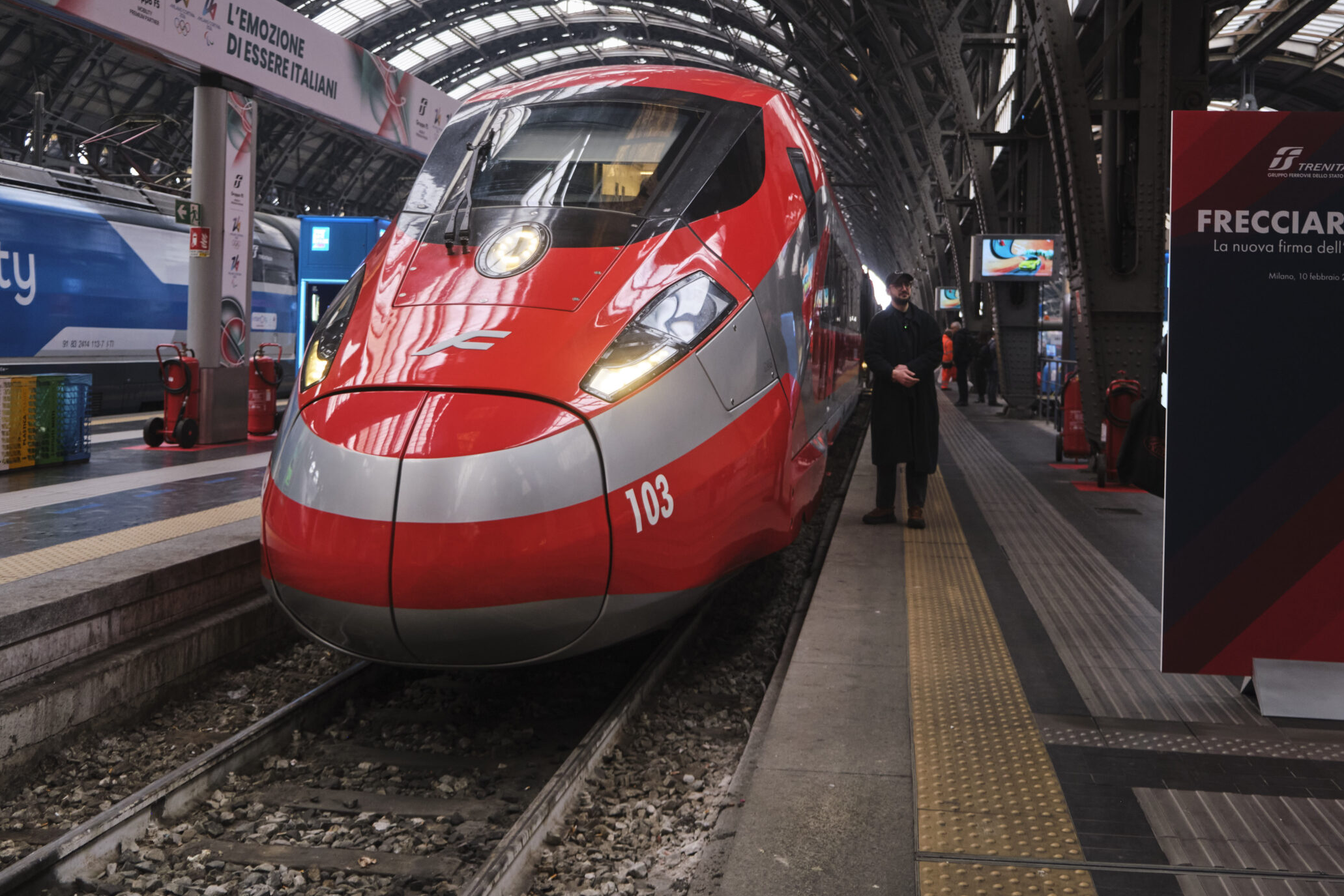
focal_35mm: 36
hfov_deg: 53.1
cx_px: 714
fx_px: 1344
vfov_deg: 36.8
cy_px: 362
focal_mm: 19.6
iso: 800
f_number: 2.8
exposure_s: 1/250
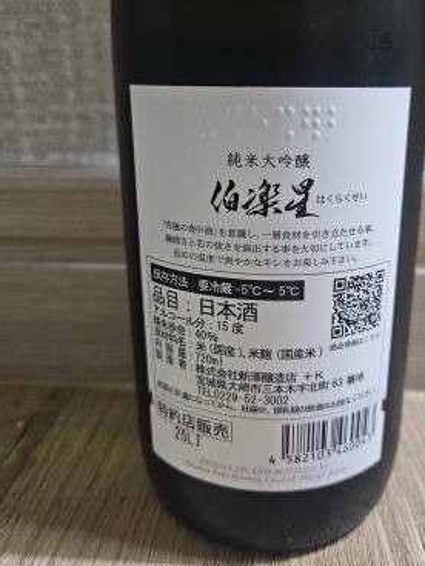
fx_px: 491
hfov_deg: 46.2
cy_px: 245
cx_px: 276
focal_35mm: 30
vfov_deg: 59.7
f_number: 1.8
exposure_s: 1/40
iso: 640
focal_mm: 5.4
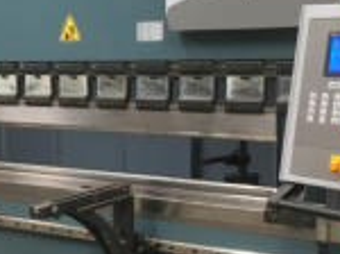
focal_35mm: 85
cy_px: 160
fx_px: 834
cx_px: -6
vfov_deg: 17.3
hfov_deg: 22.1
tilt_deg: -7.3
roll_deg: +1.3
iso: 100
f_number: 2.2
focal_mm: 4.15
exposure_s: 1/33
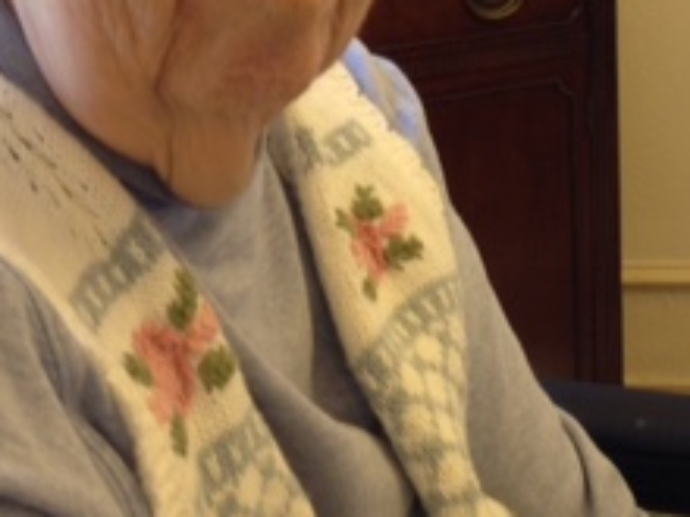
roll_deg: +1.6
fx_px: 2033
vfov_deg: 14.2
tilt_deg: -13.0
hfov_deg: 19.2
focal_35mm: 102
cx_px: 445
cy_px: -60
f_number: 2.4
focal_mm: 4.28
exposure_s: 1/20
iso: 50
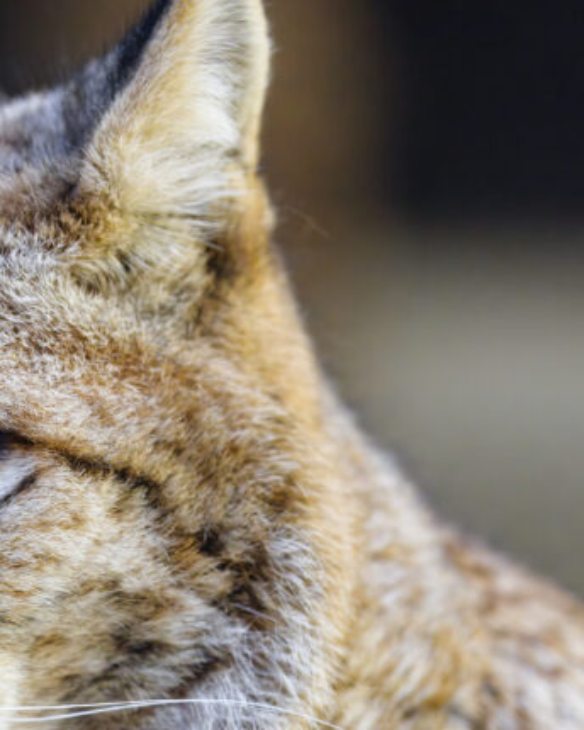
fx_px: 10133
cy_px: 689
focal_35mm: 469
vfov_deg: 4.1
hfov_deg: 3.3
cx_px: 23
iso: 2800
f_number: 4
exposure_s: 1/640
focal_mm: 210
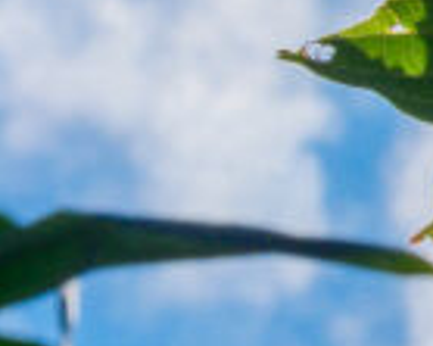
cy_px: -401
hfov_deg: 5.8
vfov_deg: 5.0
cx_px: 1417
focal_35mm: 305
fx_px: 3906
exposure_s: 1/200
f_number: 20
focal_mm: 44
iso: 100
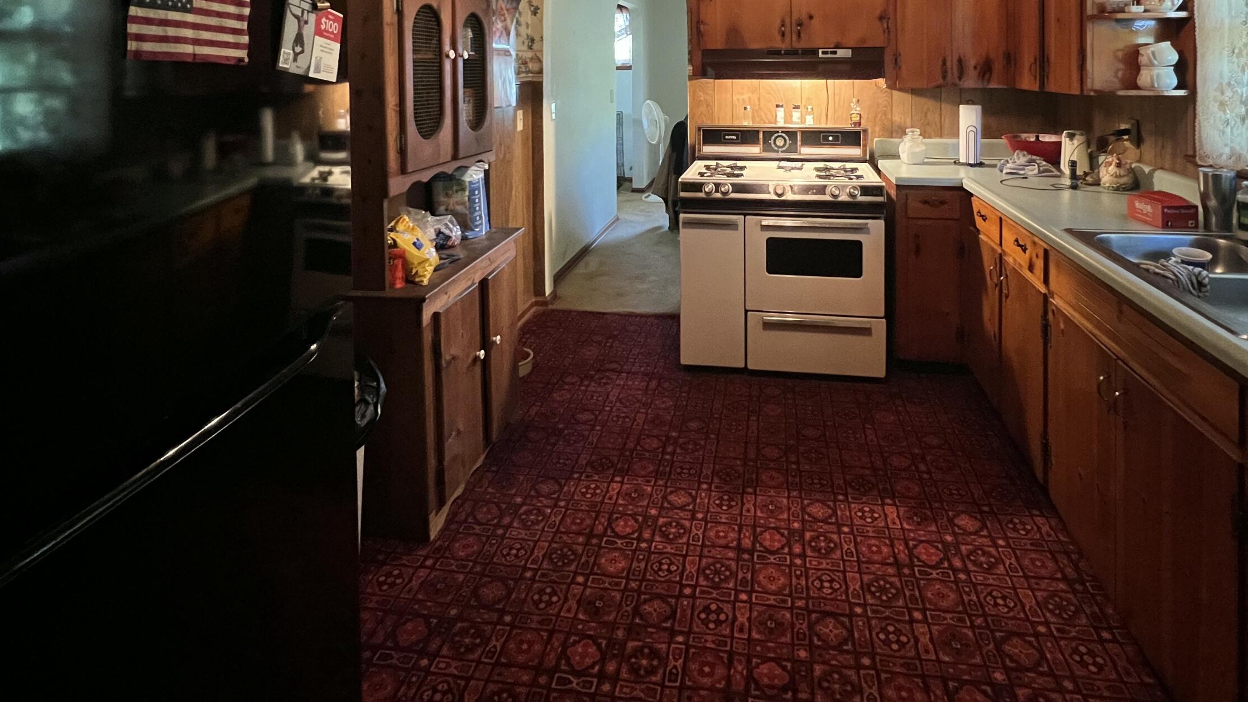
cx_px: 682
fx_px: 629
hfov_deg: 89.3
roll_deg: +0.8
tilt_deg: -1.8
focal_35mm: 19
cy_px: 75
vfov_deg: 51.7
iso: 800
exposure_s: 1/40
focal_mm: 1.57
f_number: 1.8
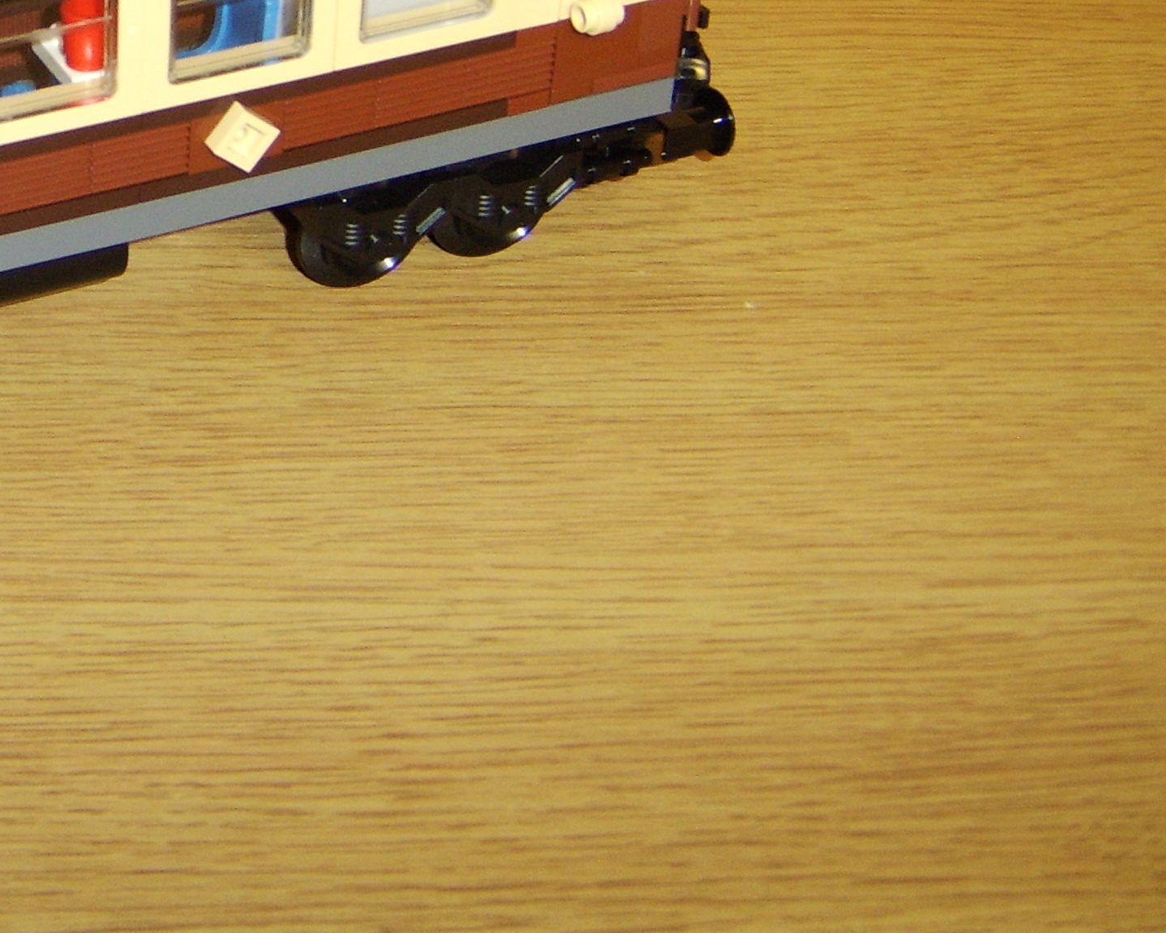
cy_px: -3
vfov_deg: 22.6
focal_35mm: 65
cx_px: -41
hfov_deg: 27.2
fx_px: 2243
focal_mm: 8.13
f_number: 2.7
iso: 141
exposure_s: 1/30
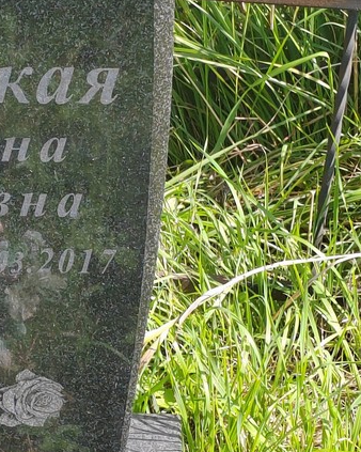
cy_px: 207
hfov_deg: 11.5
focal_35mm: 133
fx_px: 1778
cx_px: 4
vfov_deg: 14.5
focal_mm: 5.52
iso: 100
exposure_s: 1/420
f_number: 1.9
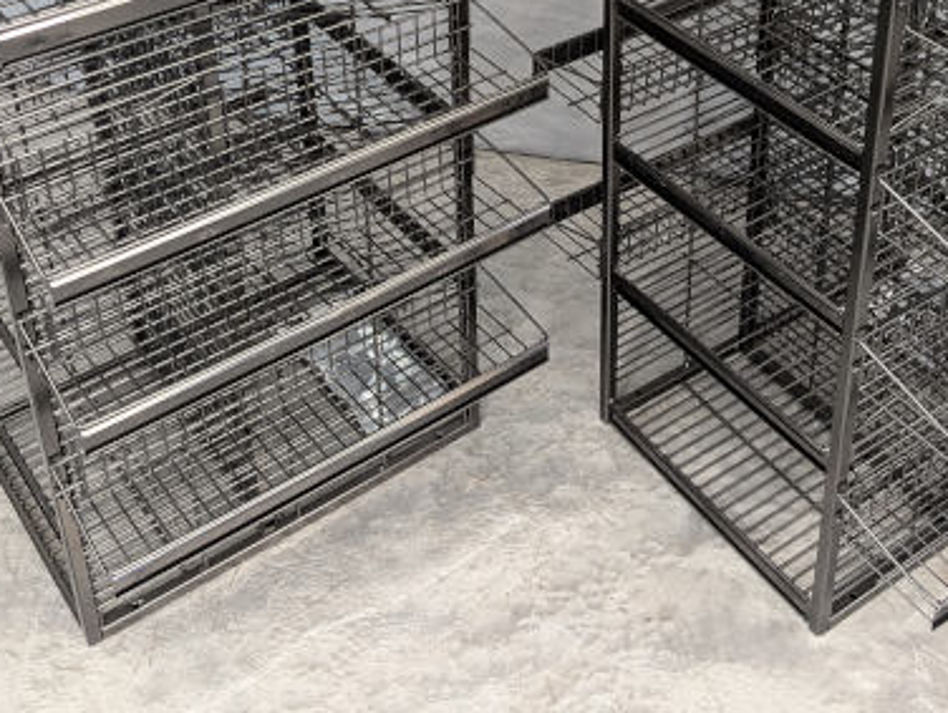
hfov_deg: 37.4
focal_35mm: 51
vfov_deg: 27.0
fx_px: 1398
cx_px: 529
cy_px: 0
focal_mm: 6.9
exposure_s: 1/24
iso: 287
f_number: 1.68
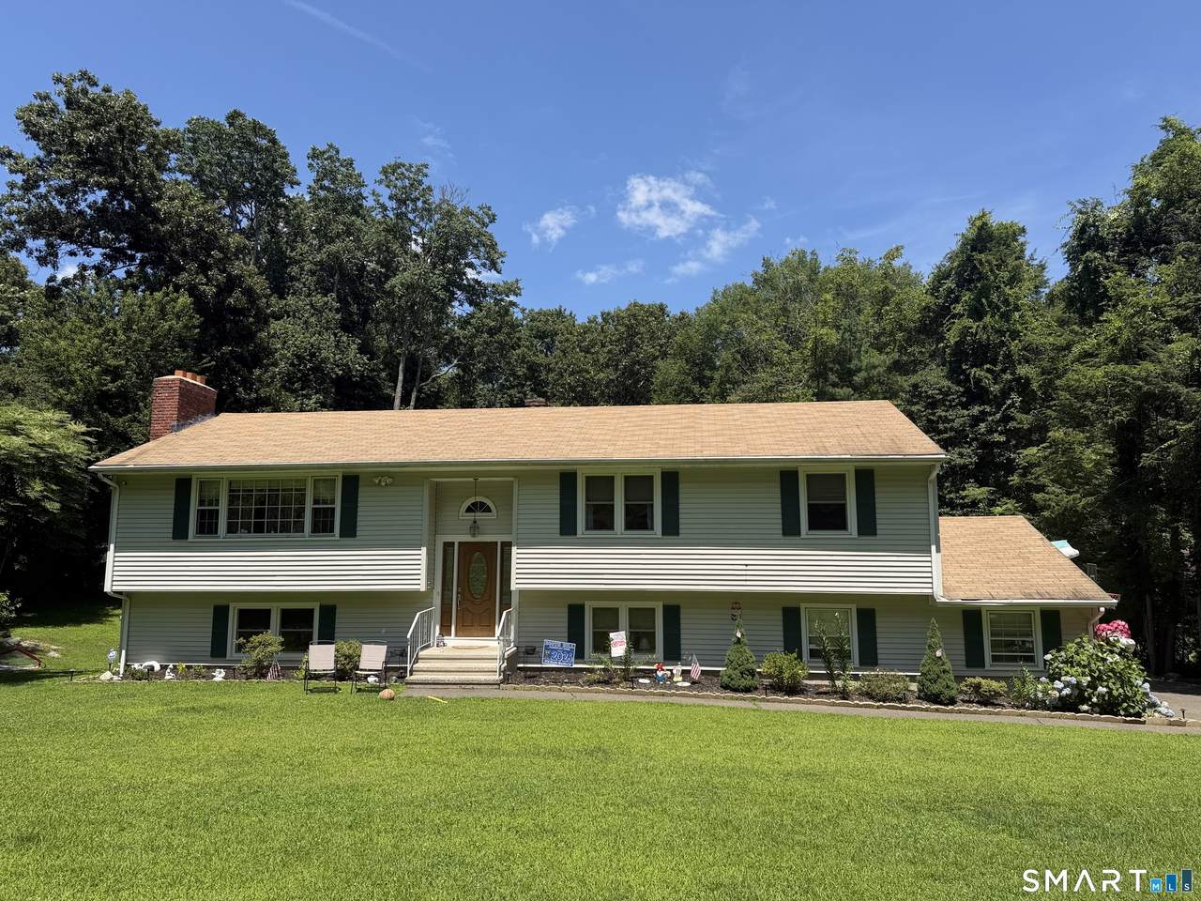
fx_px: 833
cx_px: 600
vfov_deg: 56.8
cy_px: 450
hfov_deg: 71.6
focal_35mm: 24
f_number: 1.78
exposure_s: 1/3759
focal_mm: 6.76
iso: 80
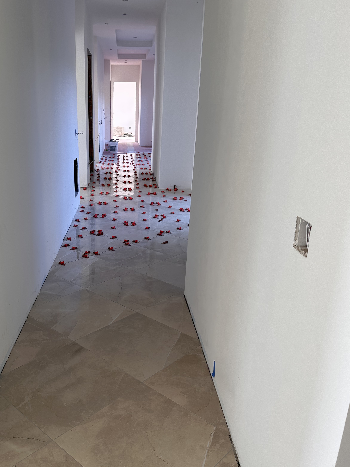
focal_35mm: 31
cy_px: 258
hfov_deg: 45.0
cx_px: 128
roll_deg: -1.4
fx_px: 418
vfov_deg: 58.2
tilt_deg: -20.2
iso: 64
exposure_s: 1/136
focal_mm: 6.86
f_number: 1.78
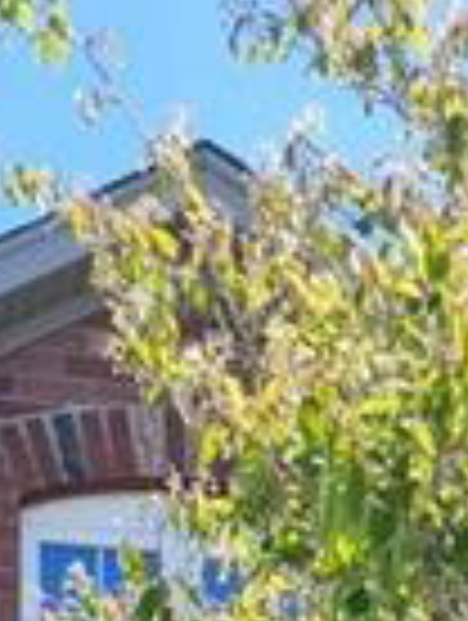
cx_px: 144
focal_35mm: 128
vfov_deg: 12.6
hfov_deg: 11.6
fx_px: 2300
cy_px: 1395
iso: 25
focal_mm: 5.54
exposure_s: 1/611
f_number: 1.8
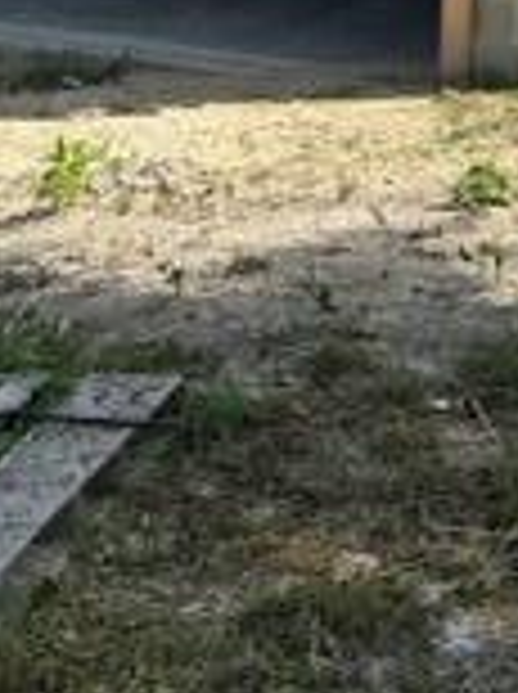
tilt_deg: +3.3
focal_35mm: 100
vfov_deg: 17.2
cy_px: -423
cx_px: 459
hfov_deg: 14.6
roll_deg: -1.6
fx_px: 2001
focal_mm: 6.86
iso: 80
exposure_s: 1/3155
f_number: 1.78
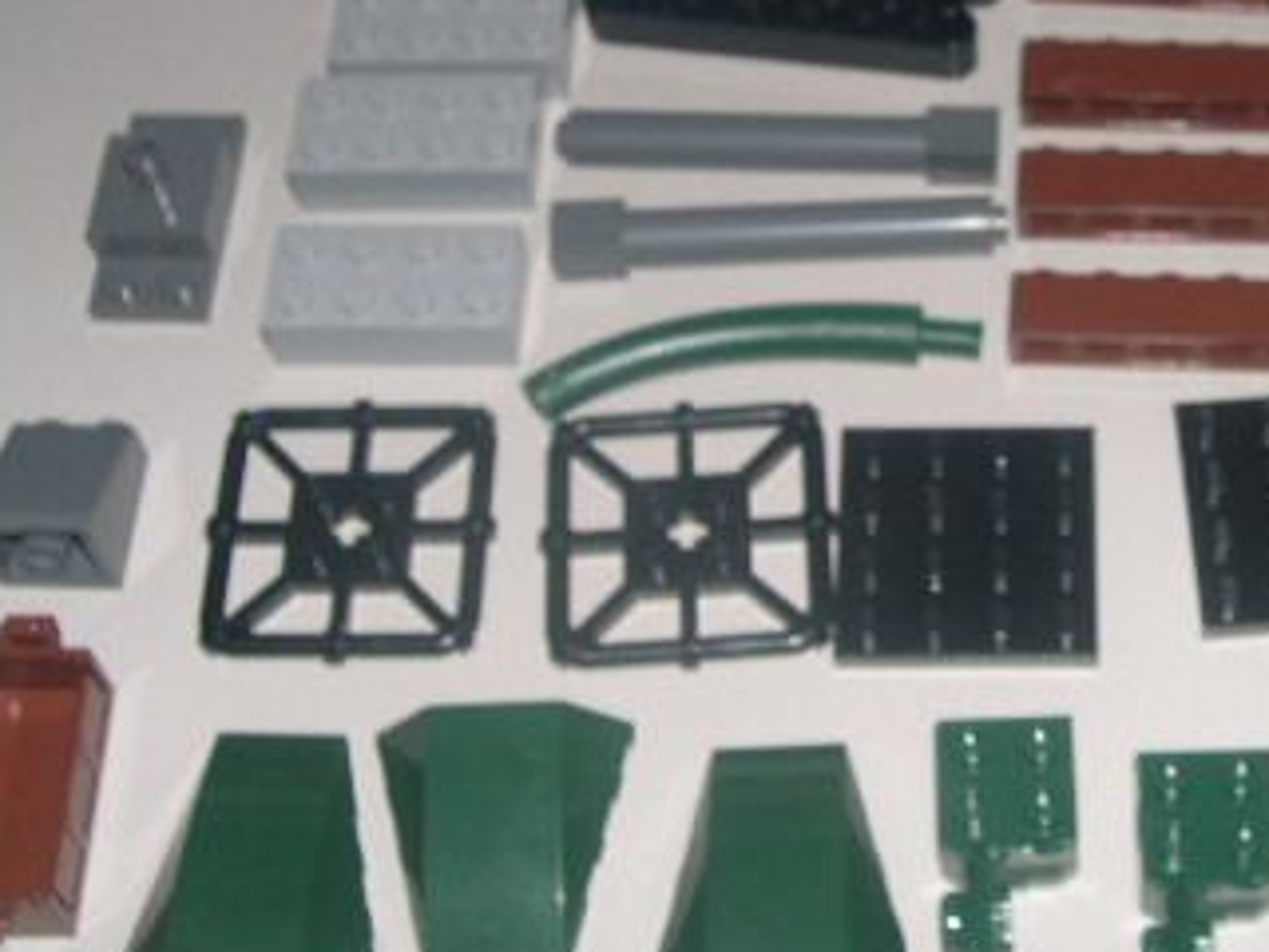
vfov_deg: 19.1
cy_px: 155
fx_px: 2786
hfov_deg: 25.2
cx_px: 1043
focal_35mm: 76
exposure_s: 1/60
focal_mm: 8
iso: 100
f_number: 7.6
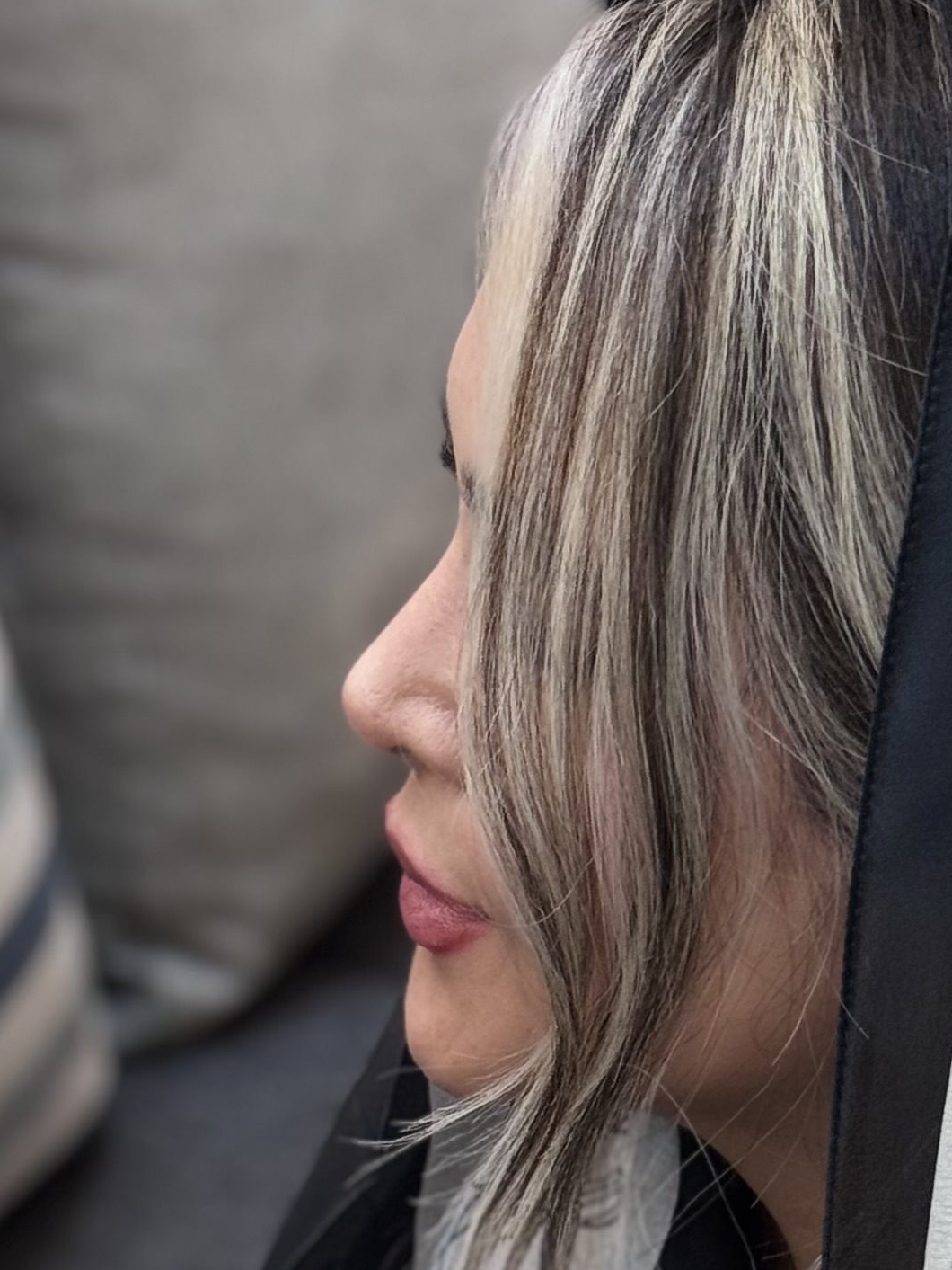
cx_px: 666
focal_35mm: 137
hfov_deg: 10.8
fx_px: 5023
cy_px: 1517
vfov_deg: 14.0
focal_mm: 6.76
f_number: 1.78
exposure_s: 1/100
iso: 64
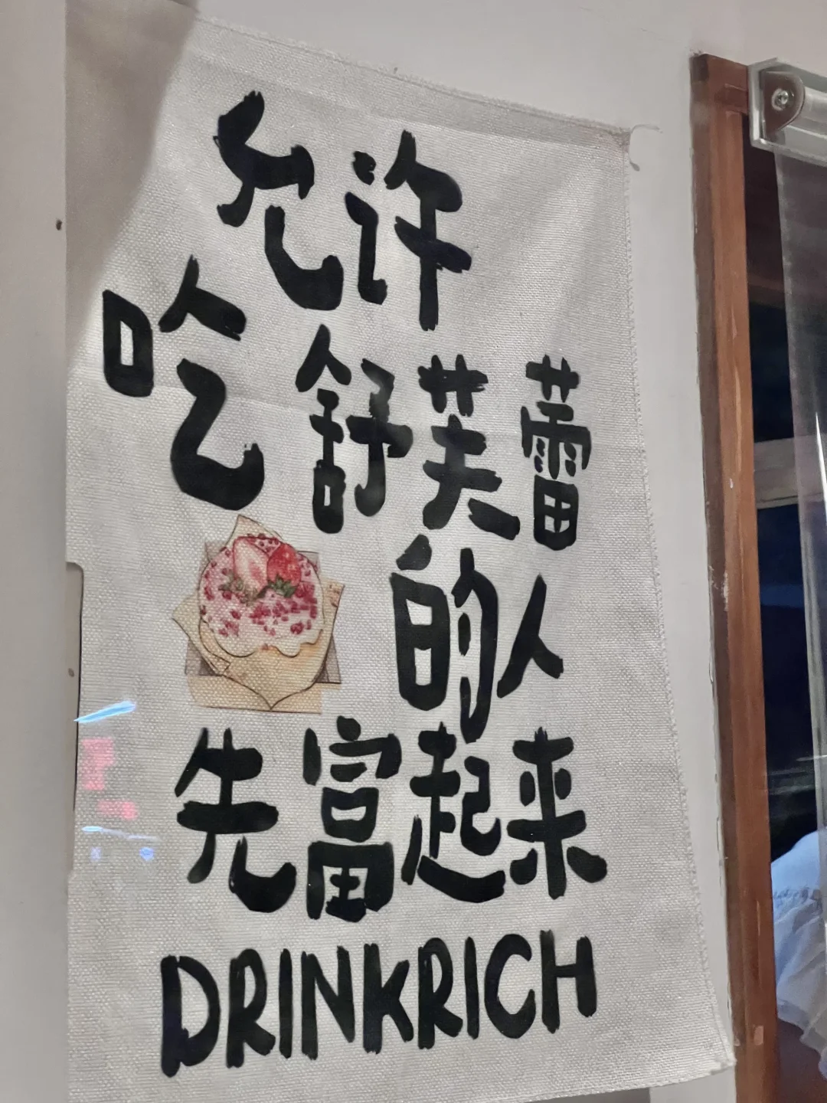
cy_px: 552
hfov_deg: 19.1
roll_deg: -0.2
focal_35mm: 77
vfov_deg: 25.3
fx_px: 2453
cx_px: 414
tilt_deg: +8.4
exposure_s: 1/100
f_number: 2.8
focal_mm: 9
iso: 250
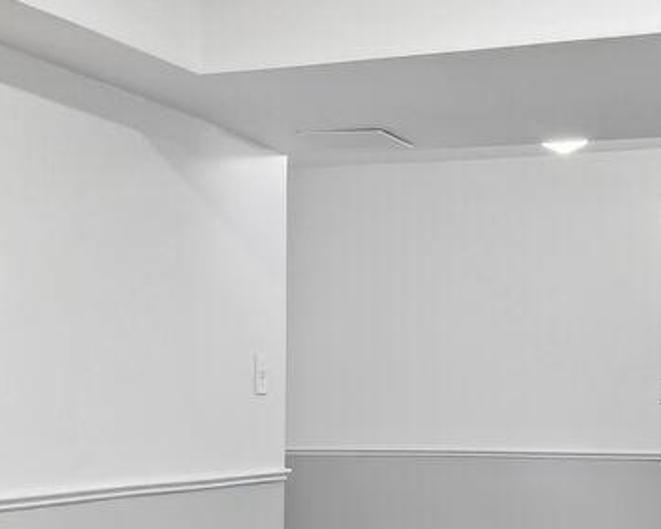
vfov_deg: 20.6
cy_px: 392
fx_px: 1448
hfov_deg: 25.6
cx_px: 431
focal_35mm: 74
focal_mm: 16
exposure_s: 1/3.33
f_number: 8
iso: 200
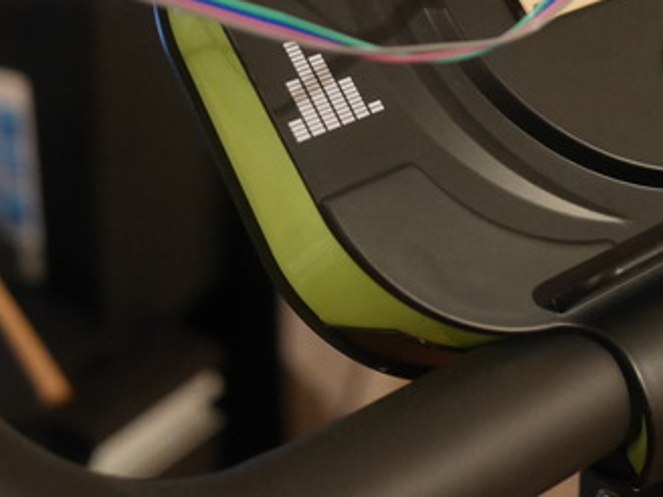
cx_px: 413
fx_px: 1781
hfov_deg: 21.0
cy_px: -60
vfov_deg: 15.4
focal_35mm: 93
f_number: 1.7
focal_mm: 20
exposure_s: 1/60
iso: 2000
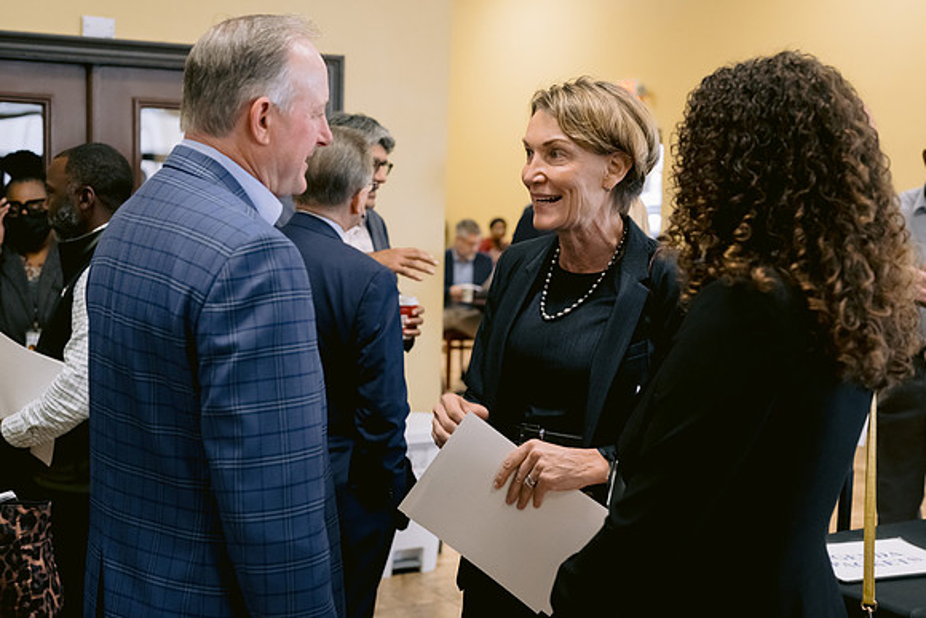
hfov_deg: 39.6
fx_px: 1286
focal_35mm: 50
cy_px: 309
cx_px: 463
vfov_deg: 27.0
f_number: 4
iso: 3200
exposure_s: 1/160
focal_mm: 50
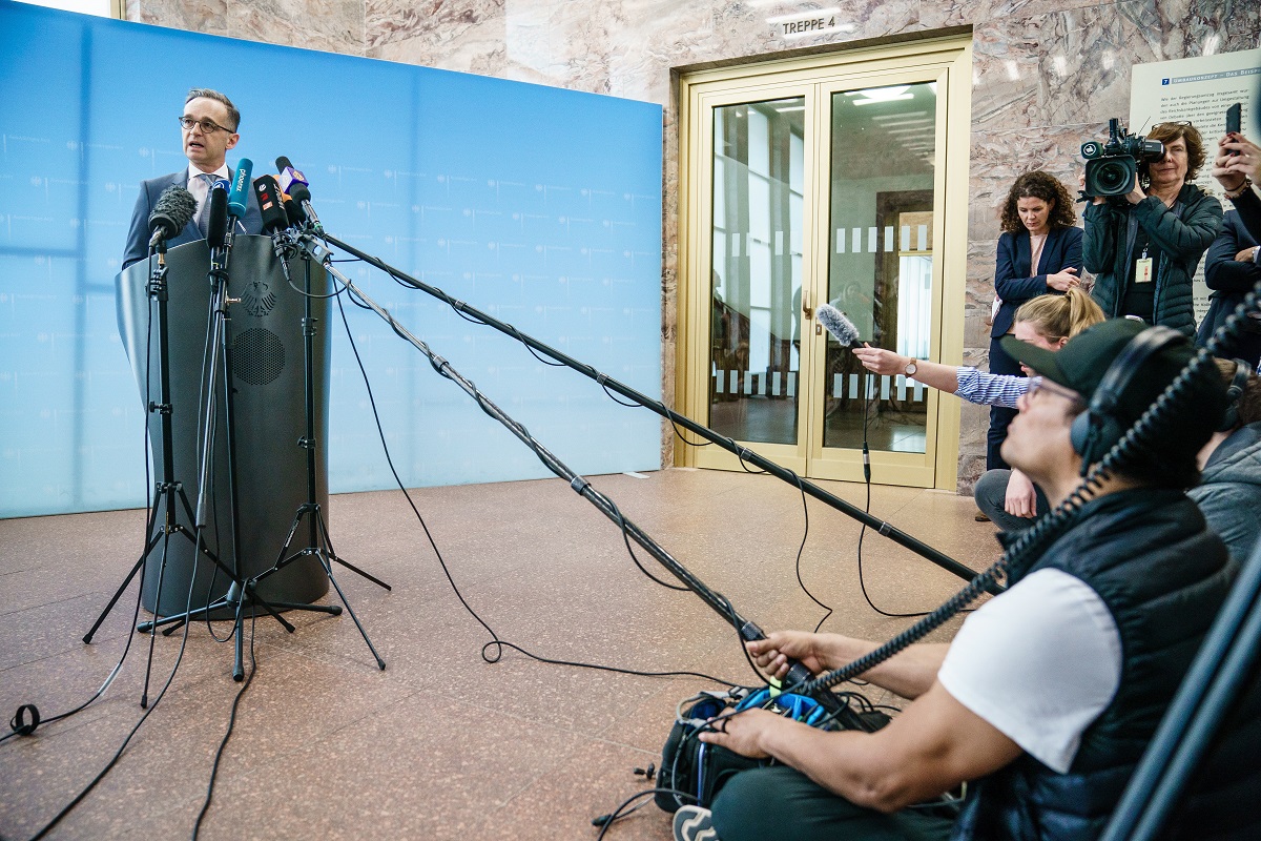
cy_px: 420
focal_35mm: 24
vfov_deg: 53.1
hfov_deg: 73.7
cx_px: 630
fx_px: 841
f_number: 2.8
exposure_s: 1/320
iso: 1600
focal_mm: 24
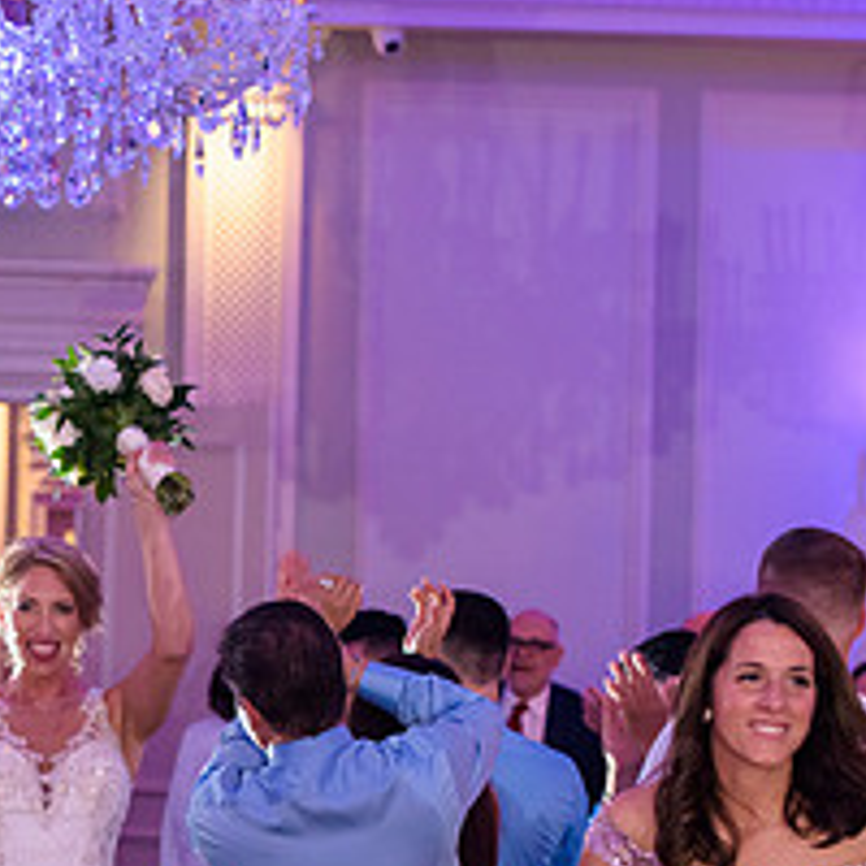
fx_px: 5236
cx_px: 117
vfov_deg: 9.4
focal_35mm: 185
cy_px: 764
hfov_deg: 9.4
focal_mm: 75
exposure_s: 1/125
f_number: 4
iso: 1600
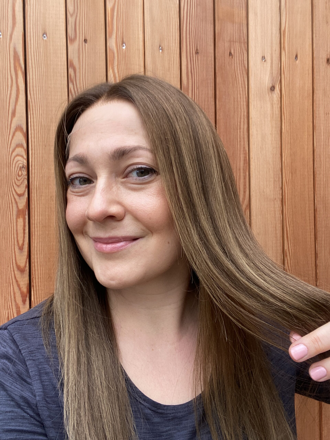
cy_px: 220
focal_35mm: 30
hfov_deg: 46.8
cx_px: 165
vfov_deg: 60.0
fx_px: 381
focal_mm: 2.71
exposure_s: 1/110
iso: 100
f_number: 2.2
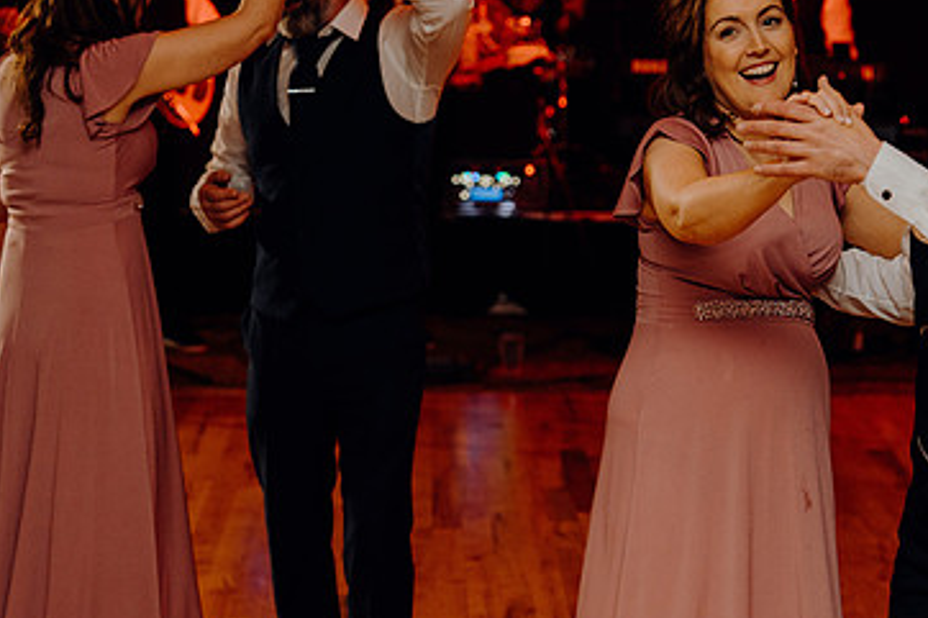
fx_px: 2602
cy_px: 271
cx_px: 574
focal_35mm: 101
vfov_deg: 13.5
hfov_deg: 20.2
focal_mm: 63
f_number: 2.8
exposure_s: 1/160
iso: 1250
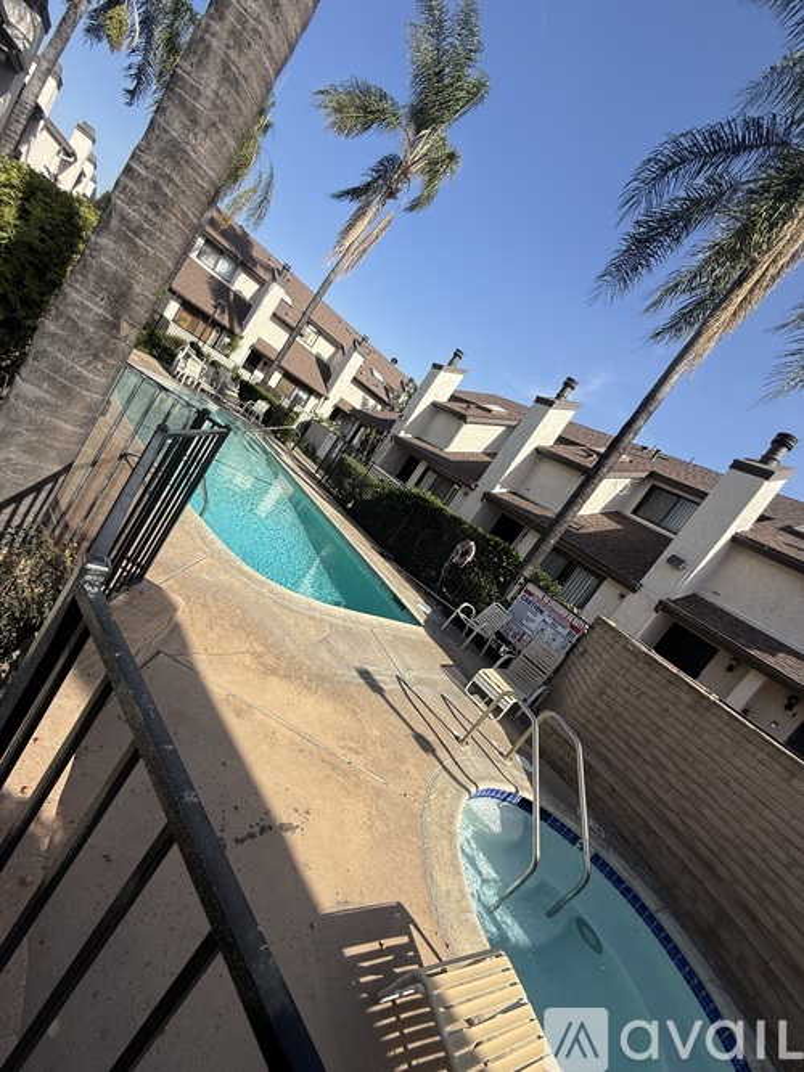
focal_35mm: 14
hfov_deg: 85.7
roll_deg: -34.3
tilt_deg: -7.4
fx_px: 434
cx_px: 402
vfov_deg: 102.1
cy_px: 536
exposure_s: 1/1698
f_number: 2.2
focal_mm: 2.22
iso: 50
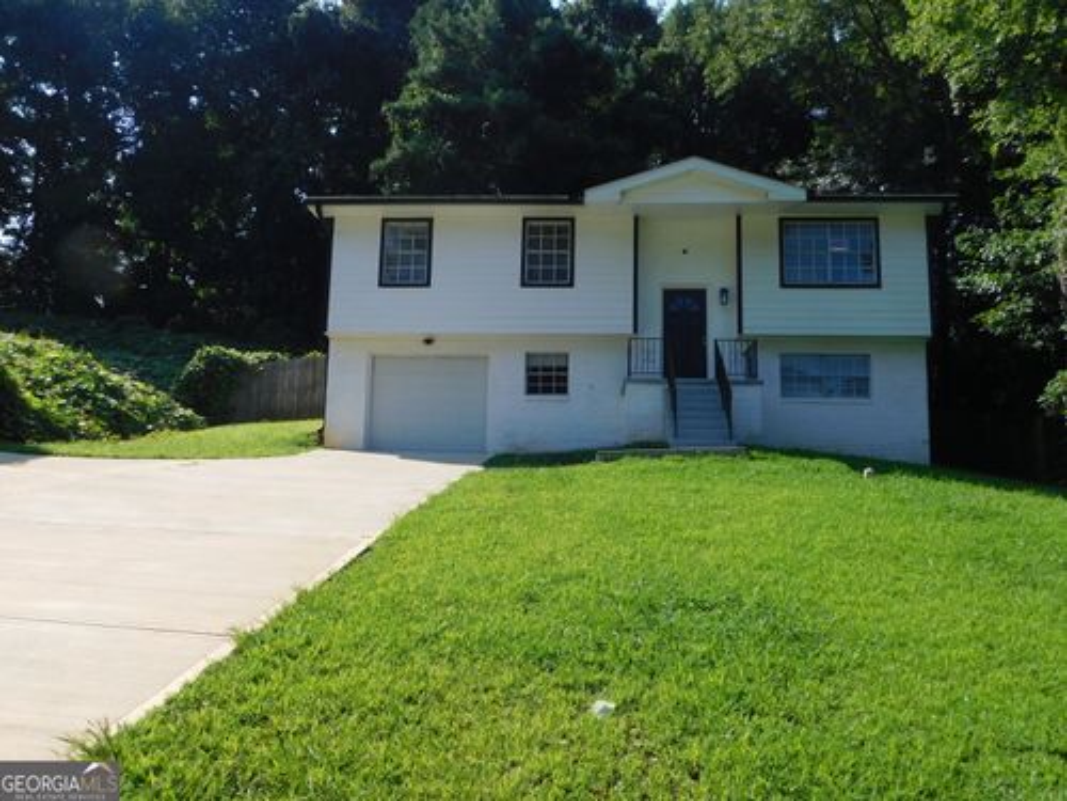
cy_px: 400
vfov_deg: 46.8
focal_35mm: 30
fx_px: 925
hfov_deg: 60.0
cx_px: 534
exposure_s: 1/1250
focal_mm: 5.3
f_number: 3.2
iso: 125
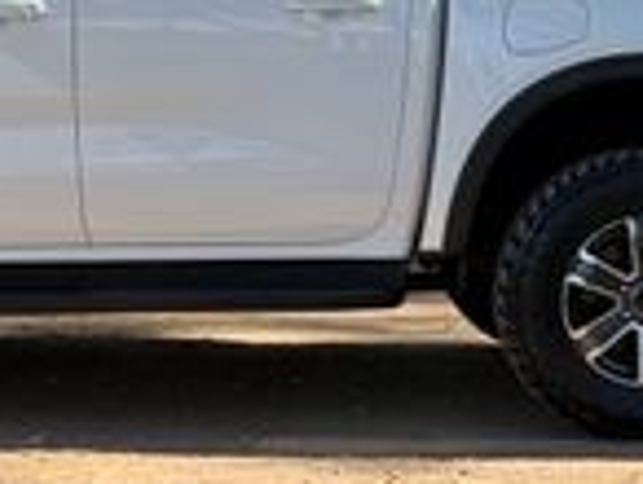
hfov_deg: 12.7
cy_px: 70
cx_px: 106
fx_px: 2865
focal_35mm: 154
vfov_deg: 9.6
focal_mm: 6.76
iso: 64
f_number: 1.78
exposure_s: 1/1715
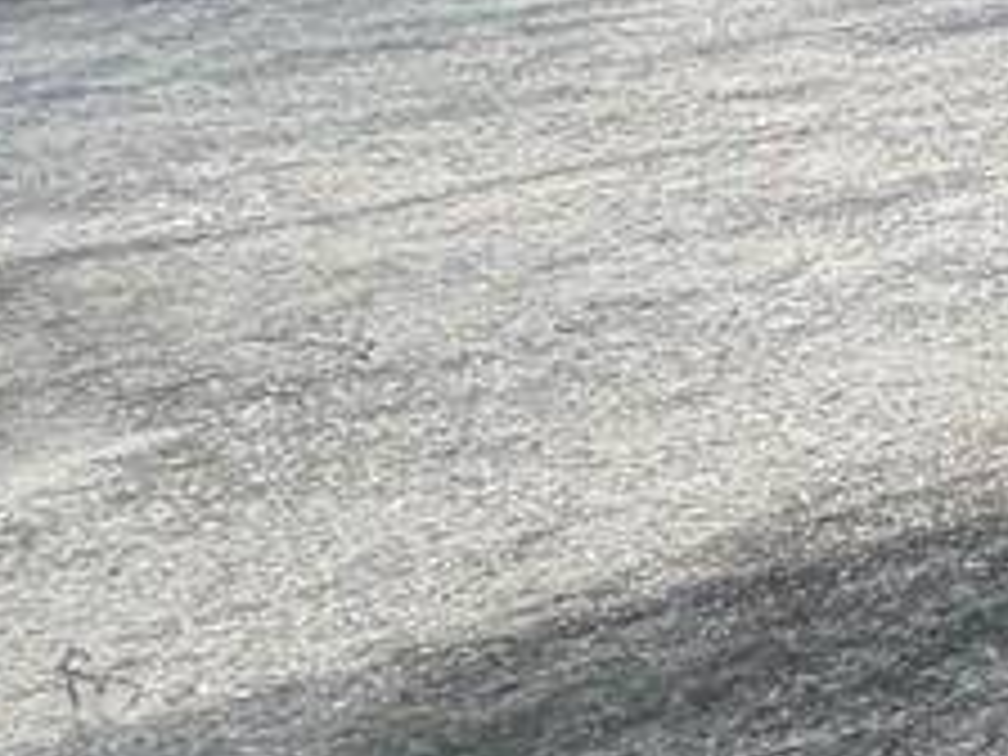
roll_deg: -0.2
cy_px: 18
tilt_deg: -13.4
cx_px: 3542
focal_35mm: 100
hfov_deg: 9.5
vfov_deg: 14.6
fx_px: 2912
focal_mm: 2.22
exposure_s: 1/203
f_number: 2.2
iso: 50
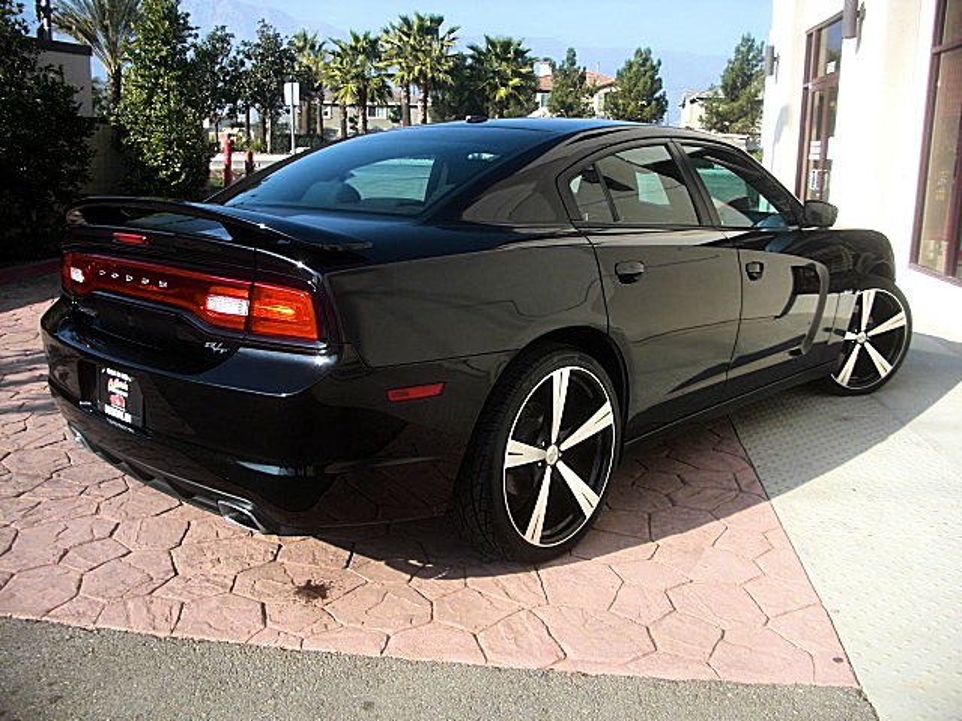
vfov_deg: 39.7
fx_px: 1000
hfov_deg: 51.4
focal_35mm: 36
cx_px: 481
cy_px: 360
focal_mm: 6.3
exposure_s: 1/400
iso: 50
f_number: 2.8
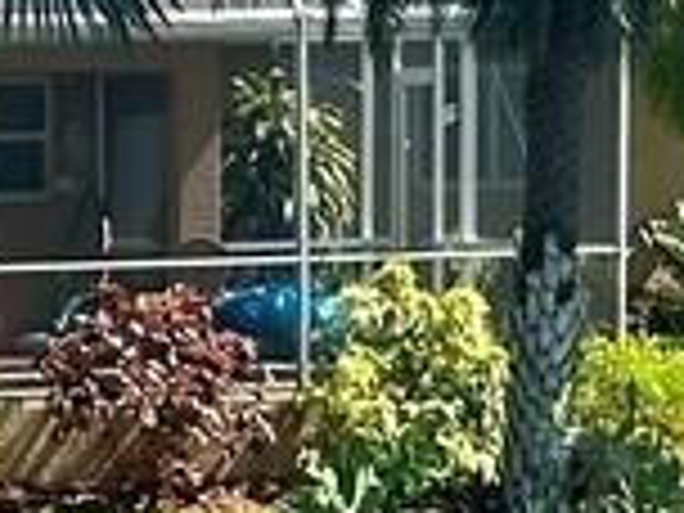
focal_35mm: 324
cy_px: 1647
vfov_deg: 4.4
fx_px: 6402
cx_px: -27
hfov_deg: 6.1
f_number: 1.78
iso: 64
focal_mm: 6.86
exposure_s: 1/1953
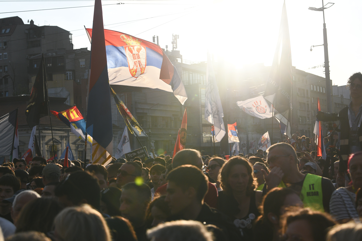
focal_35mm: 70
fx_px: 704
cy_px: 120
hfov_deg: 28.8
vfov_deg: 19.5
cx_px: 181
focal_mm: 70
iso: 800
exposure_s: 1/4000
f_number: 5.6
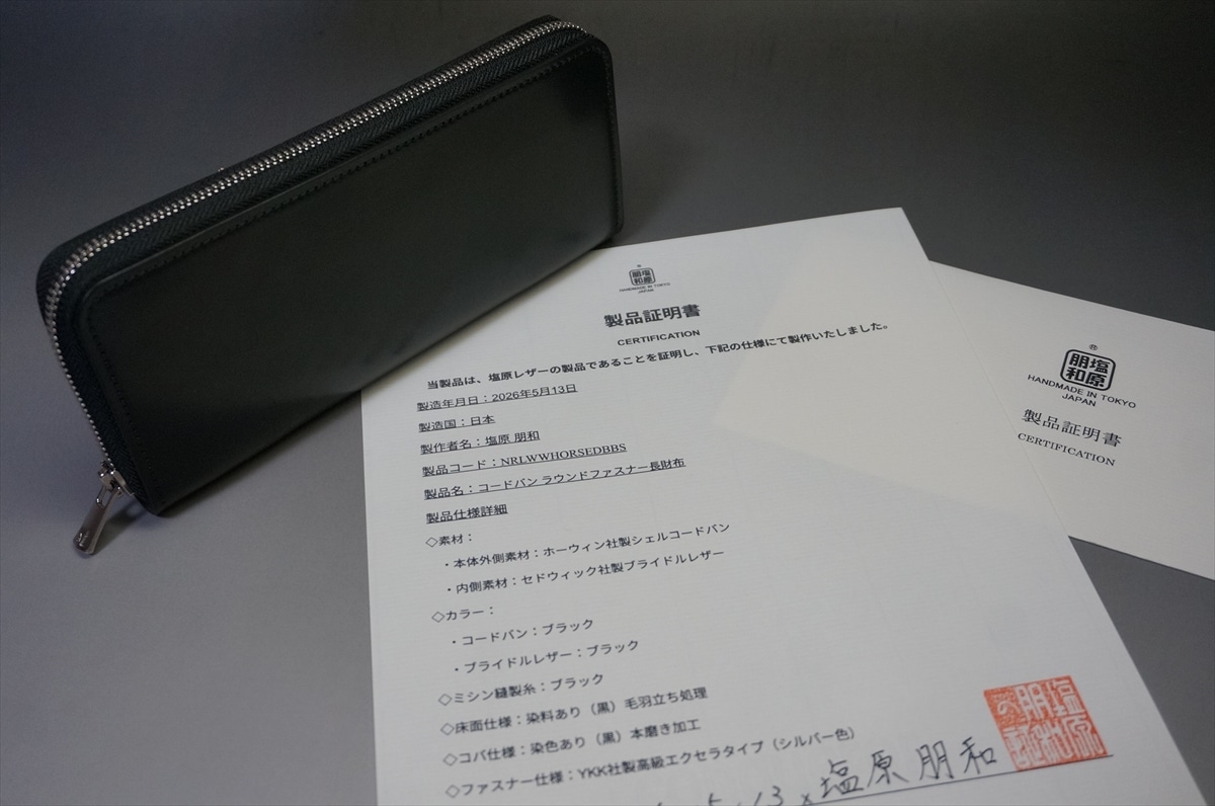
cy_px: 403
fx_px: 1264
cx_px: 608
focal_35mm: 38
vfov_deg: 35.4
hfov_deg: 51.4
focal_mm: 25
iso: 640
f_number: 4.5
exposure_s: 1/160
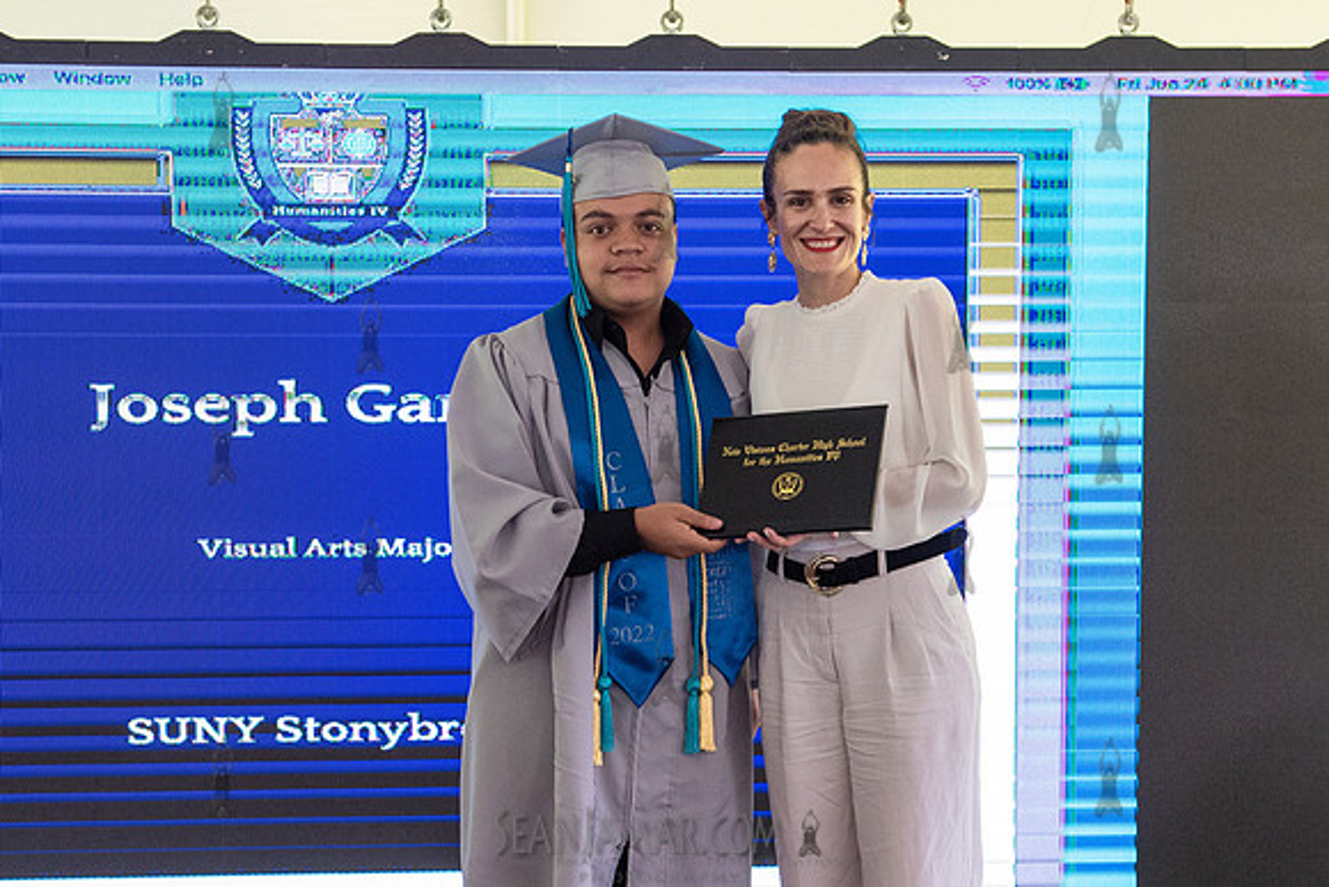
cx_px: 676
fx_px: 2849
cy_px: 581
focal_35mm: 77
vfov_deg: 17.6
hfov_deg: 26.3
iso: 2500
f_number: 4
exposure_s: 1/800
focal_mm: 48
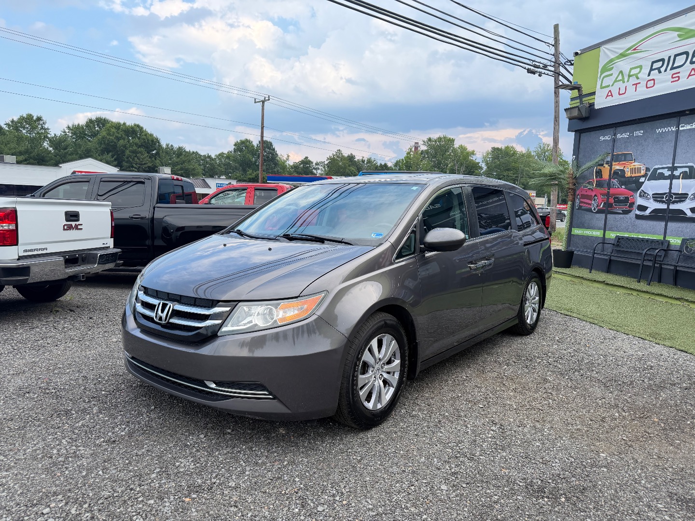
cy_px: 260
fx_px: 482
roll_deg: -1.3
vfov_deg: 56.8
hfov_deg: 71.6
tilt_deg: -6.8
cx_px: 348
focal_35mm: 24
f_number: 1.78
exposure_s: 1/654
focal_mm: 6.76
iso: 100
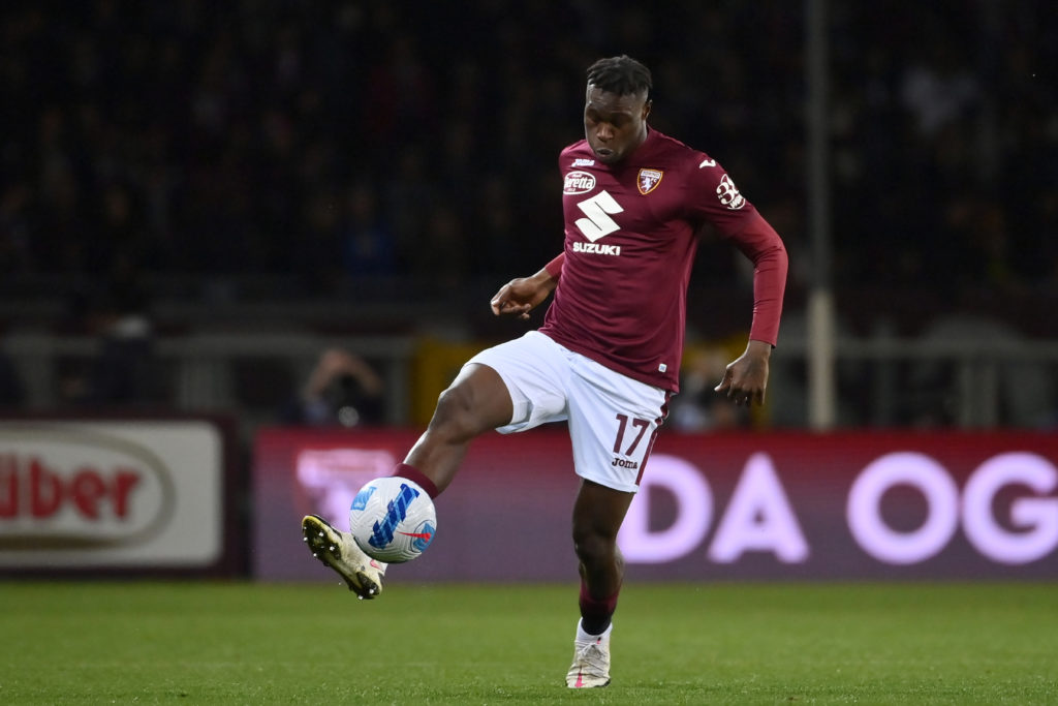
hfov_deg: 5.2
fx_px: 11756
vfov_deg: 3.4
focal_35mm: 400
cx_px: 529
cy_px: 353
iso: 2000
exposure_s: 1/1600
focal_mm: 400
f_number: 4
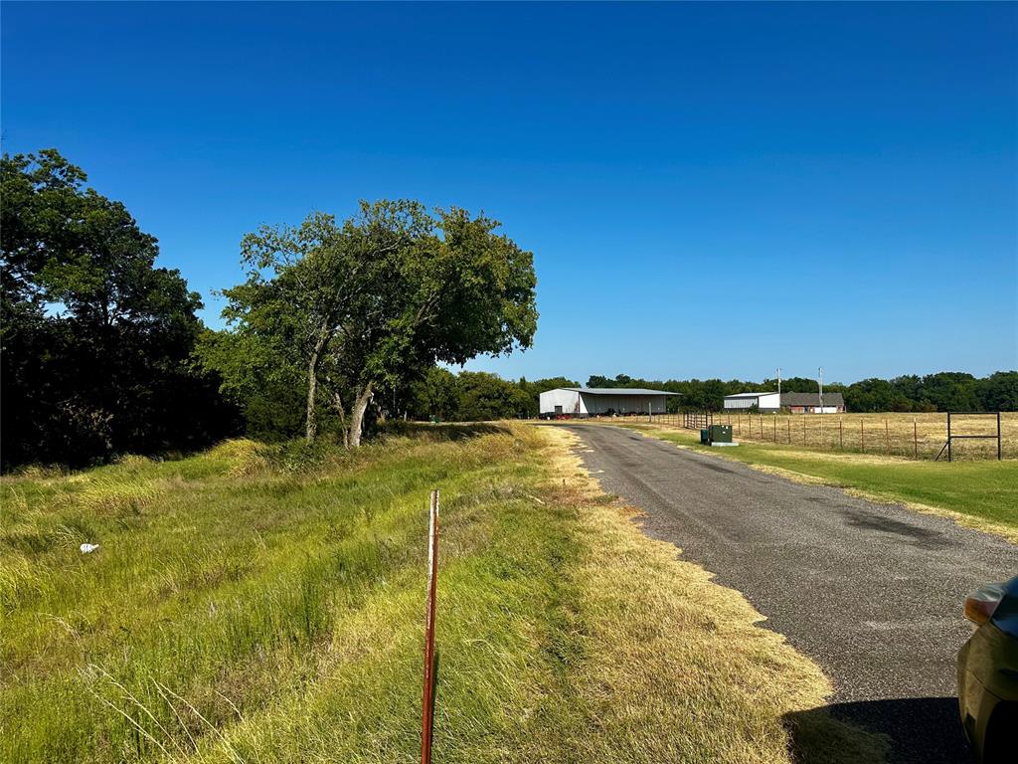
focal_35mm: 24
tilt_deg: +3.1
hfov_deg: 71.6
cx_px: 509
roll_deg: -2.6
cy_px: 382
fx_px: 706
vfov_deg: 56.8
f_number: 1.78
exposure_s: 1/5525
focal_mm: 6.86
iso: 80
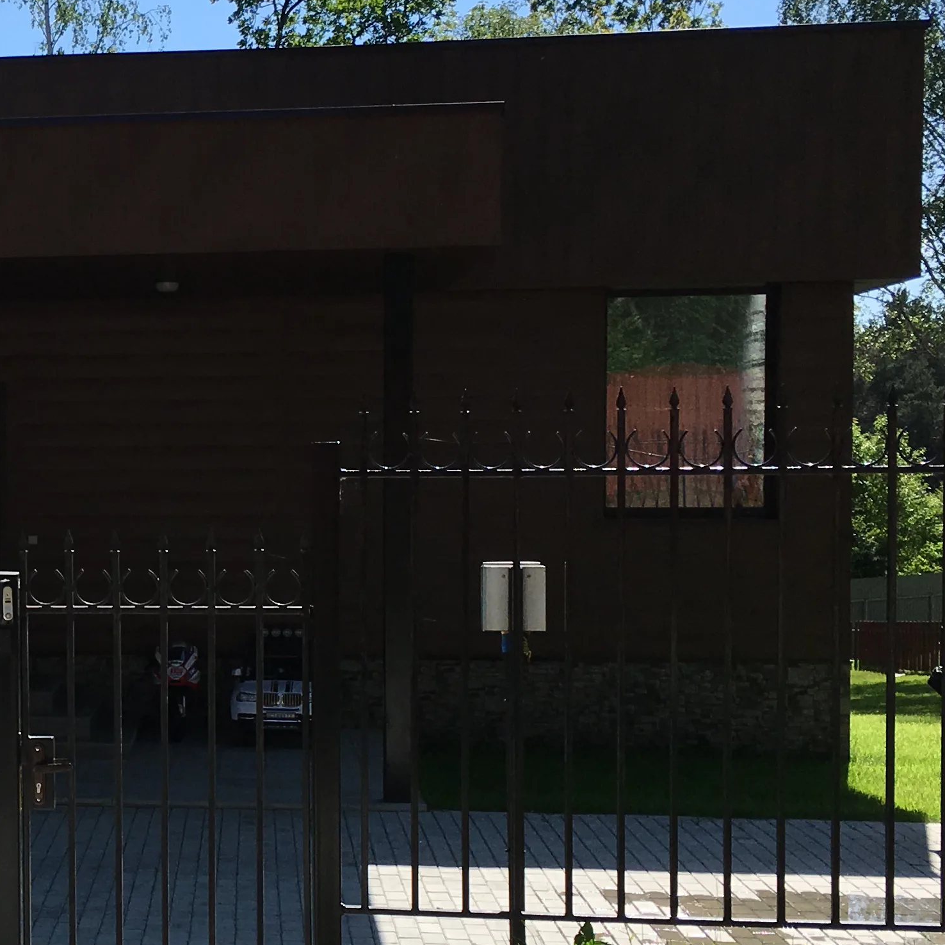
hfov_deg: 23.3
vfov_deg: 24.6
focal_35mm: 70
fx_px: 2162
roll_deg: +1.3
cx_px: -75
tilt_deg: -3.3
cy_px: 569
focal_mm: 4.15
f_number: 2.2
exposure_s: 1/1570
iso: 25
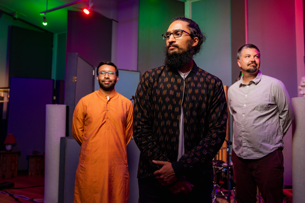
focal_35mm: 31
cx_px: 188
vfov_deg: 42.3
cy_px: 103
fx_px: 263
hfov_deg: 59.6
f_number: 2.8
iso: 1600
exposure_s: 1/250
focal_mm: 25
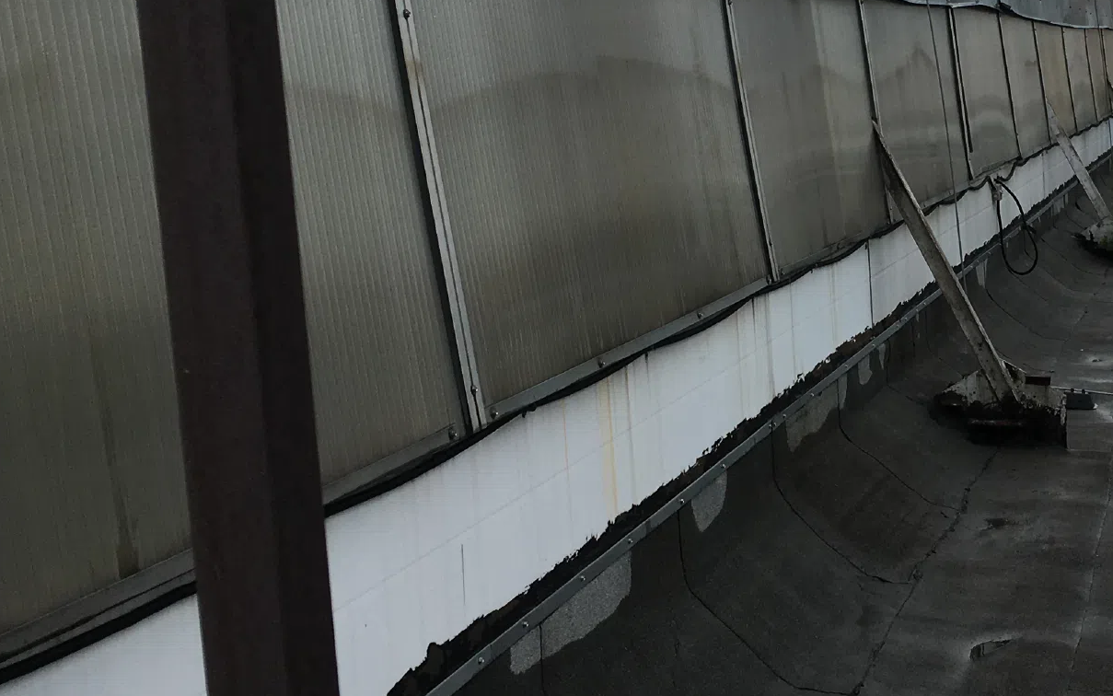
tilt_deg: -6.7
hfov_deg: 32.1
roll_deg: +2.5
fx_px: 1851
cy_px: 204
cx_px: 968
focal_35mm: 61
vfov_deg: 21.2
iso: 25
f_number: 2.2
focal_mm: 4.15
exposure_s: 1/1012
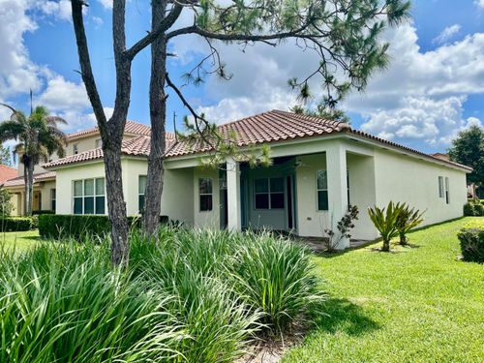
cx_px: 242
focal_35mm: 26
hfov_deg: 67.3
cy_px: 182
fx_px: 364
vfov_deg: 53.1
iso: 50
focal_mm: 5.1
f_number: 1.6
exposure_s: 1/3413
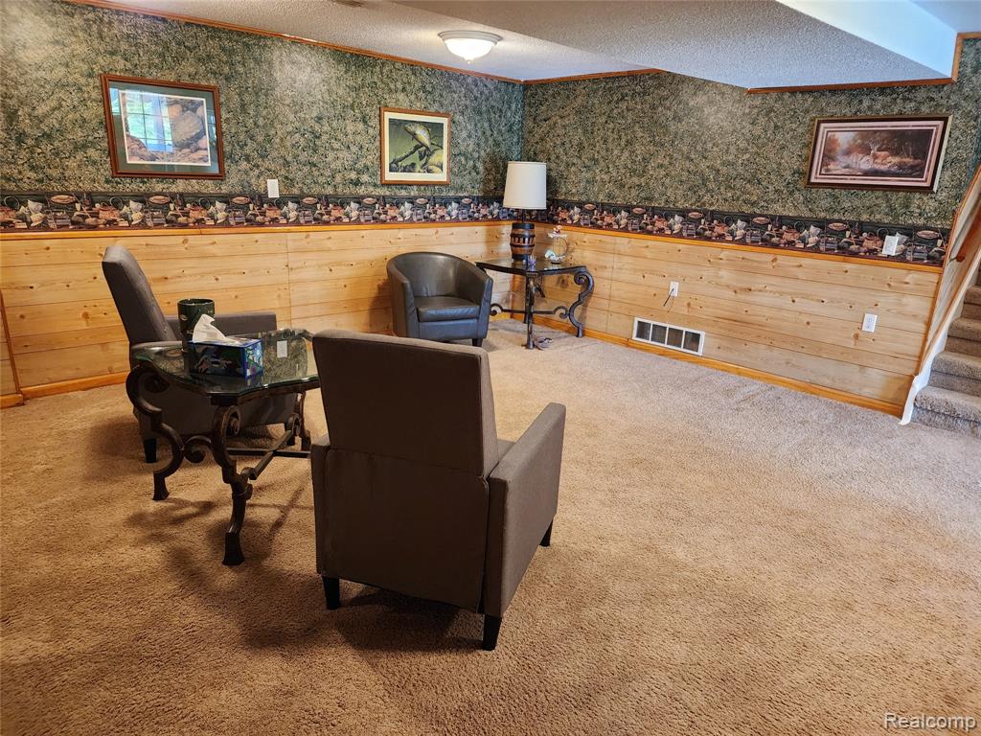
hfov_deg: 73.9
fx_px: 652
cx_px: 490
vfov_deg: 58.9
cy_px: 368
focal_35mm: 23
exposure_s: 1/120
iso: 1000
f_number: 1.8
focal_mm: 6.4
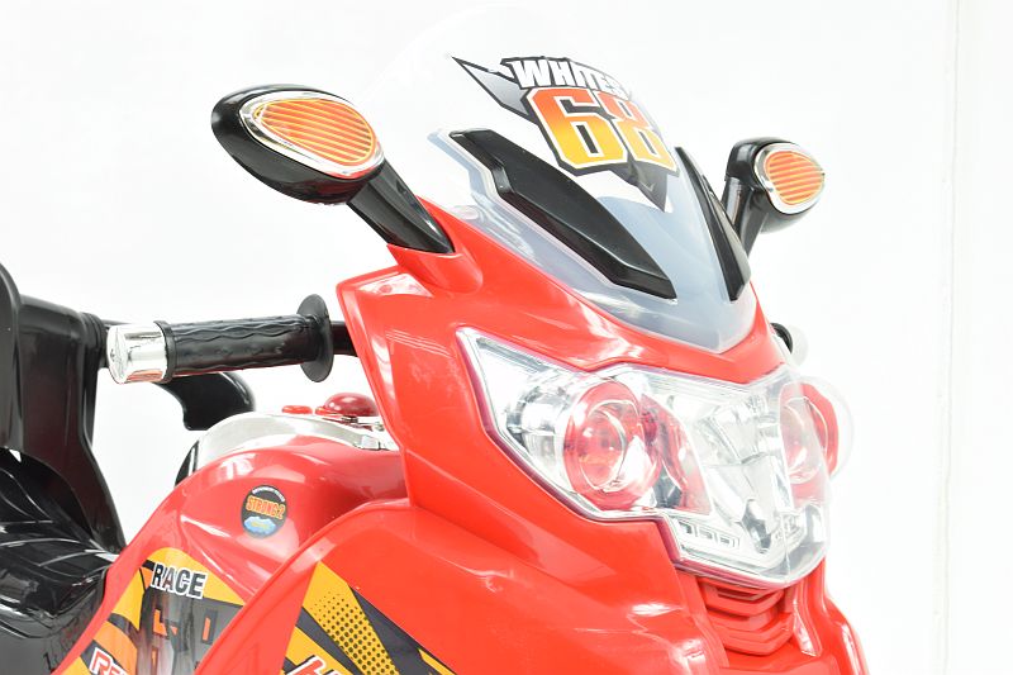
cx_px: 506
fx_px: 2321
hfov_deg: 24.6
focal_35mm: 82
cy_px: 338
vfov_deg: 16.5
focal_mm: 55
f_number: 25
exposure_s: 1/5
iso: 250
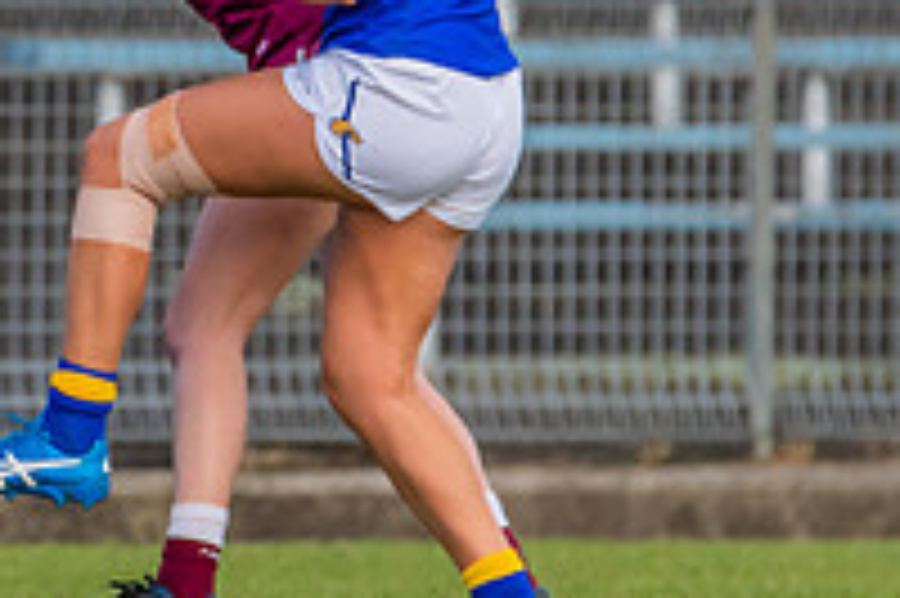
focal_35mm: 2436
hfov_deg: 0.8
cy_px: 22
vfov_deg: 0.6
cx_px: -107
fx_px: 60848
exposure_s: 1/1600
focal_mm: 600
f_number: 6.3
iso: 1600
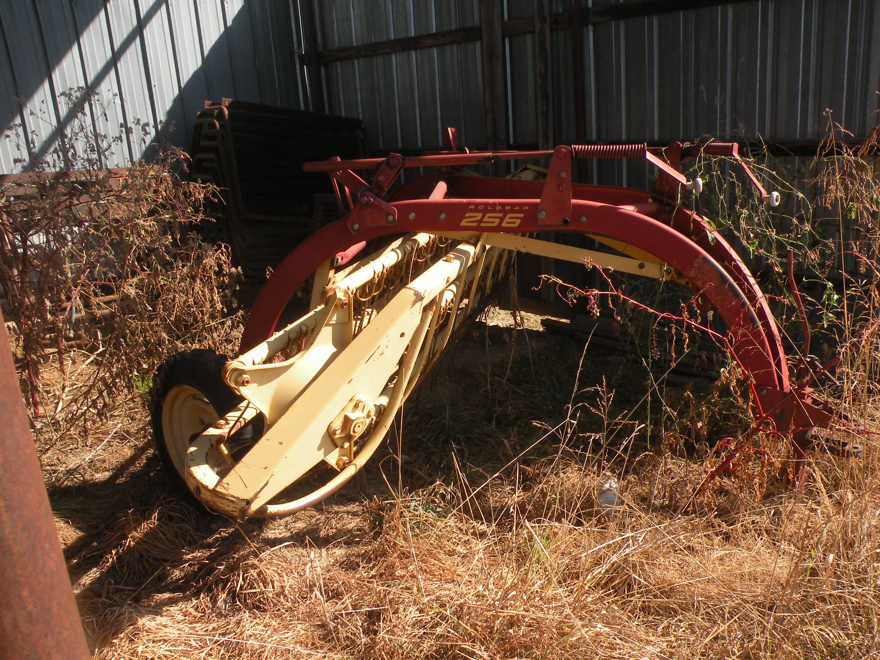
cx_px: 477
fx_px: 788
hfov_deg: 58.3
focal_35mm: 31
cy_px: 363
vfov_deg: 45.4
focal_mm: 4.7
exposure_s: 1/193
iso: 64
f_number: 5
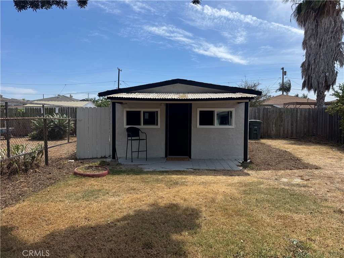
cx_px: 172
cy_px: 129
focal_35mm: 24
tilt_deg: -3.6
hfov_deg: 71.6
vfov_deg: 56.8
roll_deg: +0.1
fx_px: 239
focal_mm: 6.76
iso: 80
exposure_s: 1/4608
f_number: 1.78
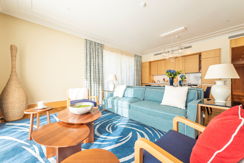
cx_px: 122
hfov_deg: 104.2
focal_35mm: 14
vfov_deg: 81.3
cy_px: 82
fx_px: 95
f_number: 6.3
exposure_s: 1/40
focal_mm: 14
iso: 50
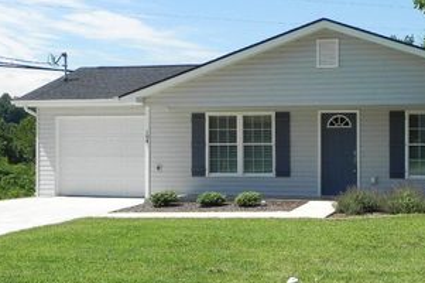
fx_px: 755
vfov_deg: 21.2
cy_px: 151
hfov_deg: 31.1
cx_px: 302
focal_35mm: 64
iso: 160
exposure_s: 1/350
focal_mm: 6.6
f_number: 7.1
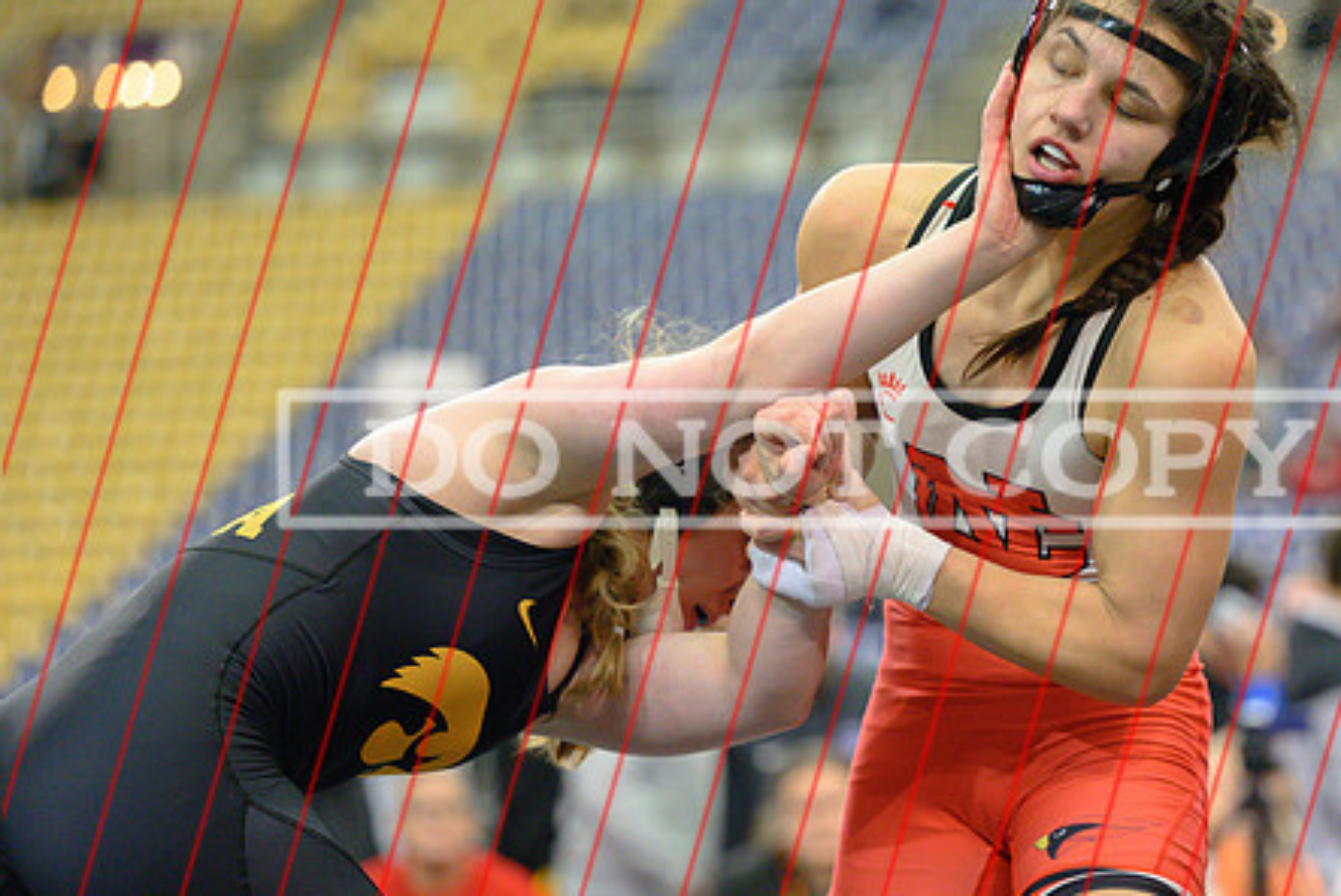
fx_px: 6374
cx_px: 893
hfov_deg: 12.0
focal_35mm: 171
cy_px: 430
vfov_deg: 8.0
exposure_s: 1/800
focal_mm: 120
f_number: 2.8
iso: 4500
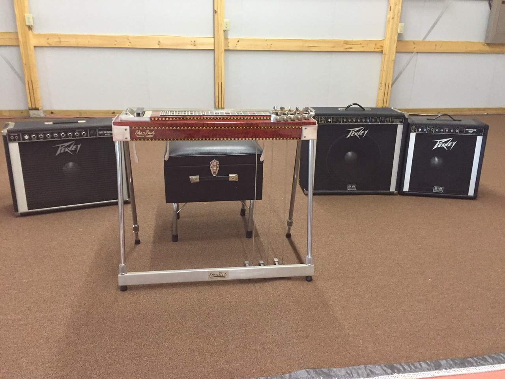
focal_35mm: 29
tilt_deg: -20.9
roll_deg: -1.1
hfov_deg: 61.7
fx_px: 423
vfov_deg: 48.2
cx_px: 252
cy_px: 190
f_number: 2.2
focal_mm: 4.15
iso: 250
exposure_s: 1/30
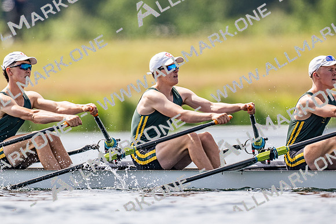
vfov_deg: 1.5
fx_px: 8395
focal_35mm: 900
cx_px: 168
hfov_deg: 2.3
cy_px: 112
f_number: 4
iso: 200
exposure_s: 1/2500
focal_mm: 600
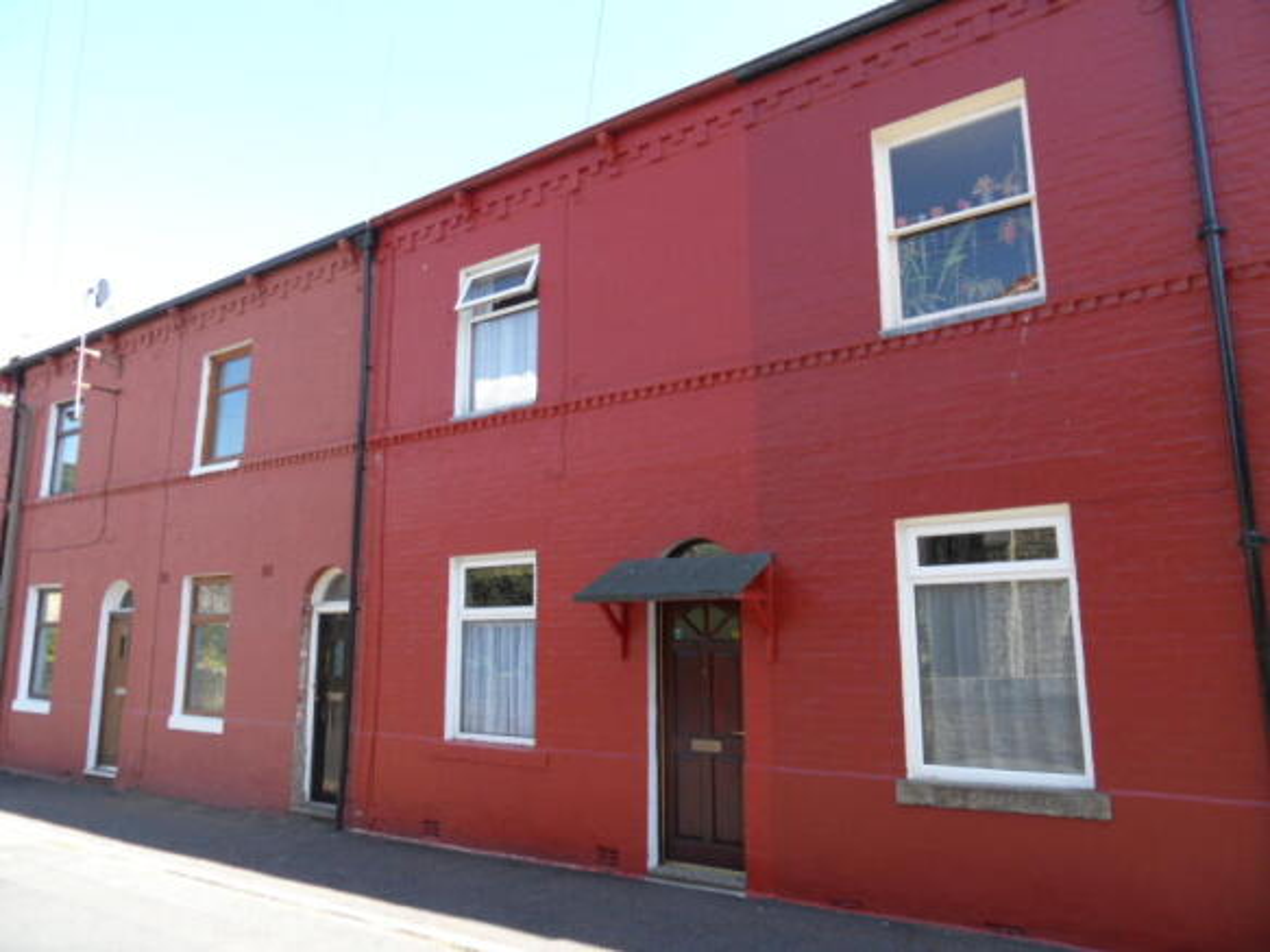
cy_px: 476
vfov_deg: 56.8
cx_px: 635
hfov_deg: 71.6
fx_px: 880
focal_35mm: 24
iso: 80
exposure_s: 1/180
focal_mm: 3.9
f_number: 3.2
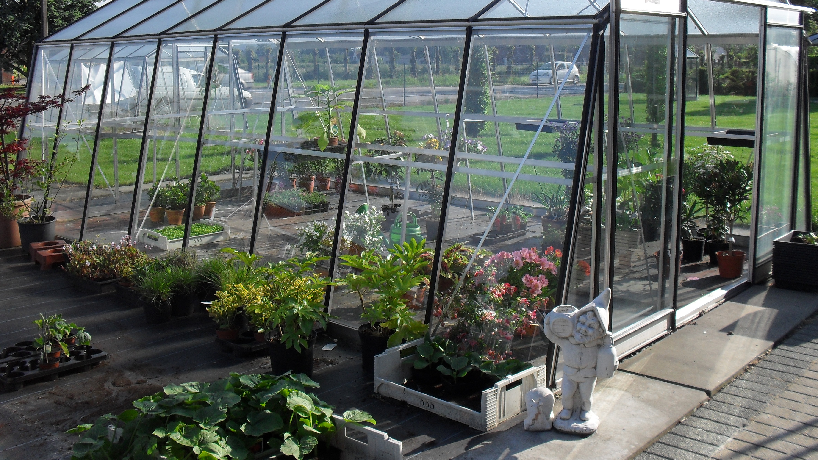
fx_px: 846
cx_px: 408
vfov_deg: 30.2
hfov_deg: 51.6
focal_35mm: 39
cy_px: 154
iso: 80
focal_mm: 6.3
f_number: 8.4
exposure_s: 1/125
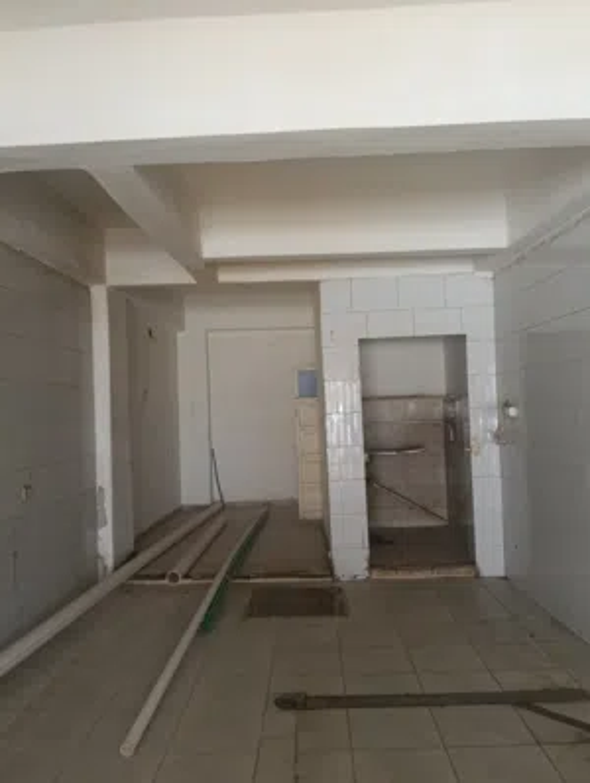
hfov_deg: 51.5
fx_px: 612
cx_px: 295
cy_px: 392
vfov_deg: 65.2
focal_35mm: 27
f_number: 1.8
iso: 250
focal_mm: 3.98
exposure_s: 1/33.3
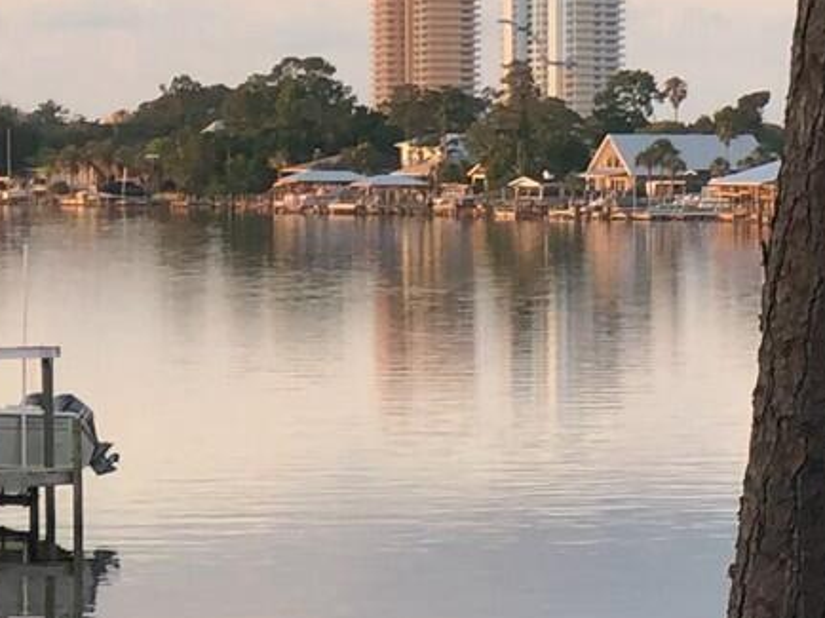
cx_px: 1188
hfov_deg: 7.4
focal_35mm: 265
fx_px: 6312
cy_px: 715
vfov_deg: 5.6
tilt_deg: -5.8
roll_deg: +0.1
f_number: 2.8
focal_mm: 6.6
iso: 32
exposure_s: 1/121
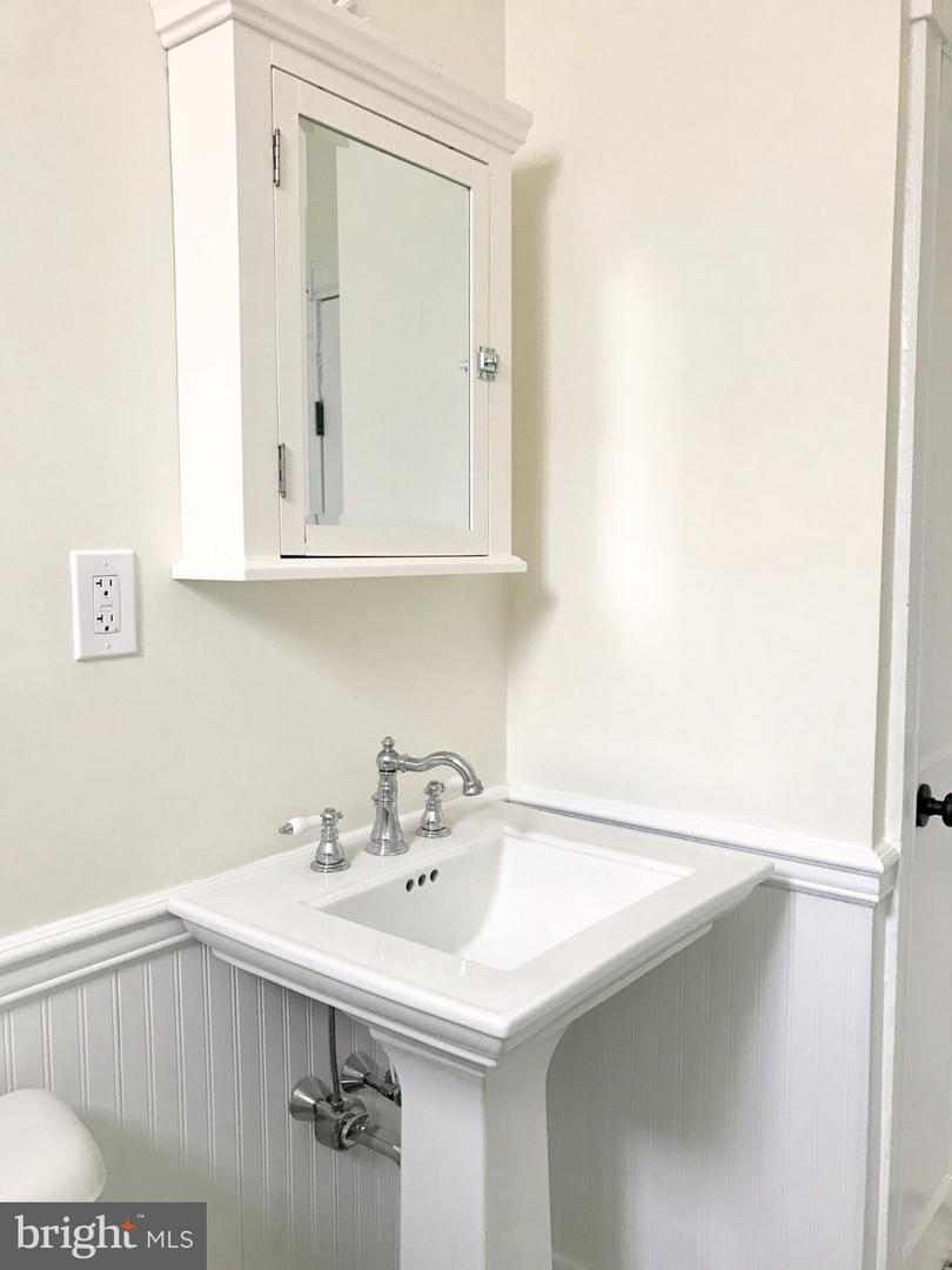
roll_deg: +1.1
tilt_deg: -4.2
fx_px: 1027
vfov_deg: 63.4
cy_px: 635
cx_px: 476
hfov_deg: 49.7
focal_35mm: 28
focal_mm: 3.99
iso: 40
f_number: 1.8
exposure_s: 1/24
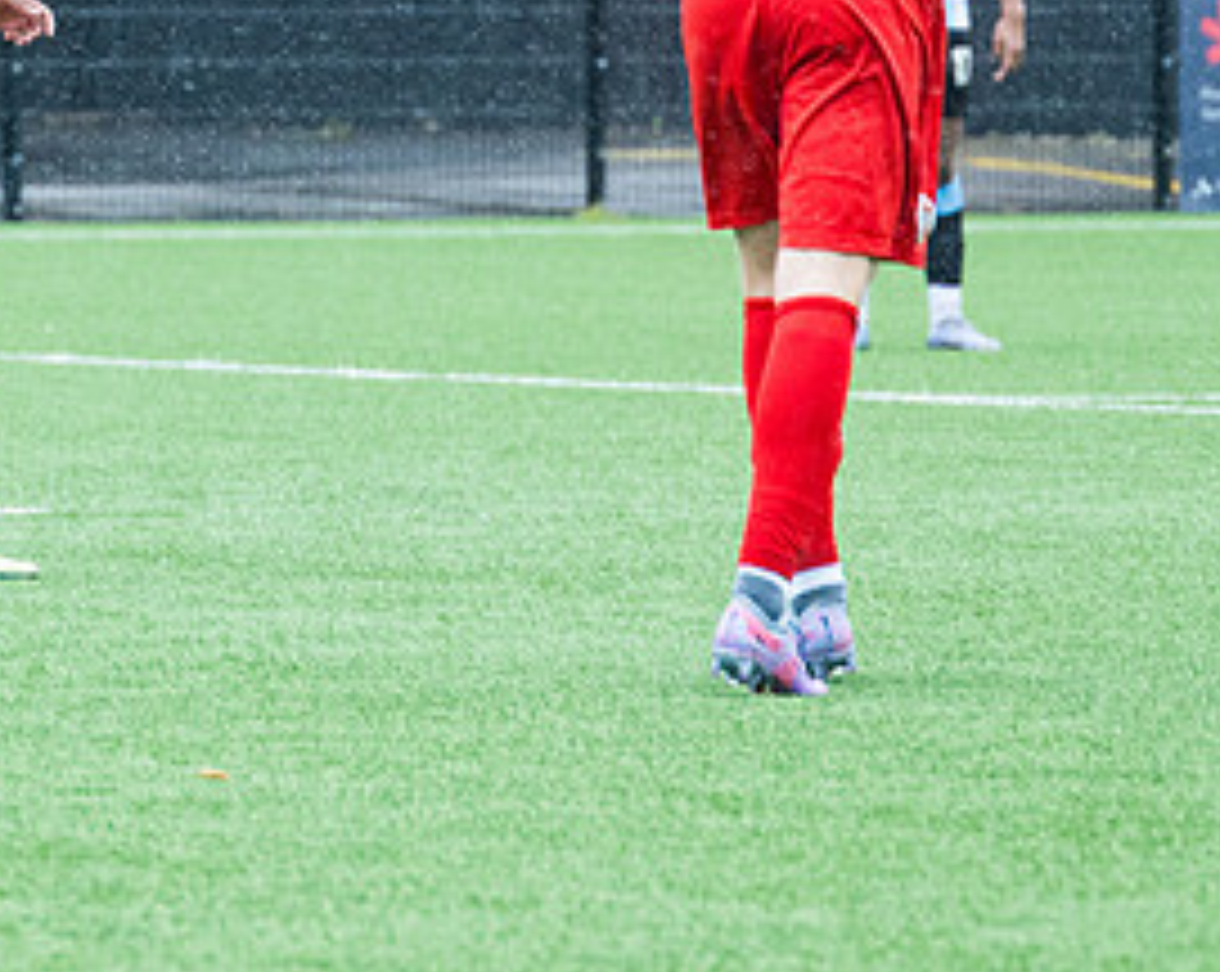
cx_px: -404
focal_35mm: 495
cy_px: 34
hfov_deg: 3.9
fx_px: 17847
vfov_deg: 3.1
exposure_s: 1/1250
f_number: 4
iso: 1000
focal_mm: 125
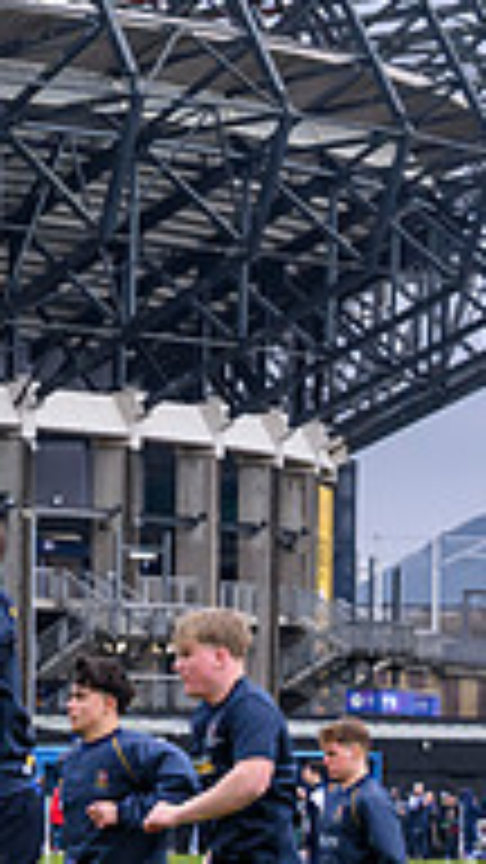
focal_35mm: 281
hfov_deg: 4.2
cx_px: -675
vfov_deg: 7.7
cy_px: 677
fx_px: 6438
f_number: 5.6
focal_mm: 89
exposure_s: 1/1000
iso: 2500
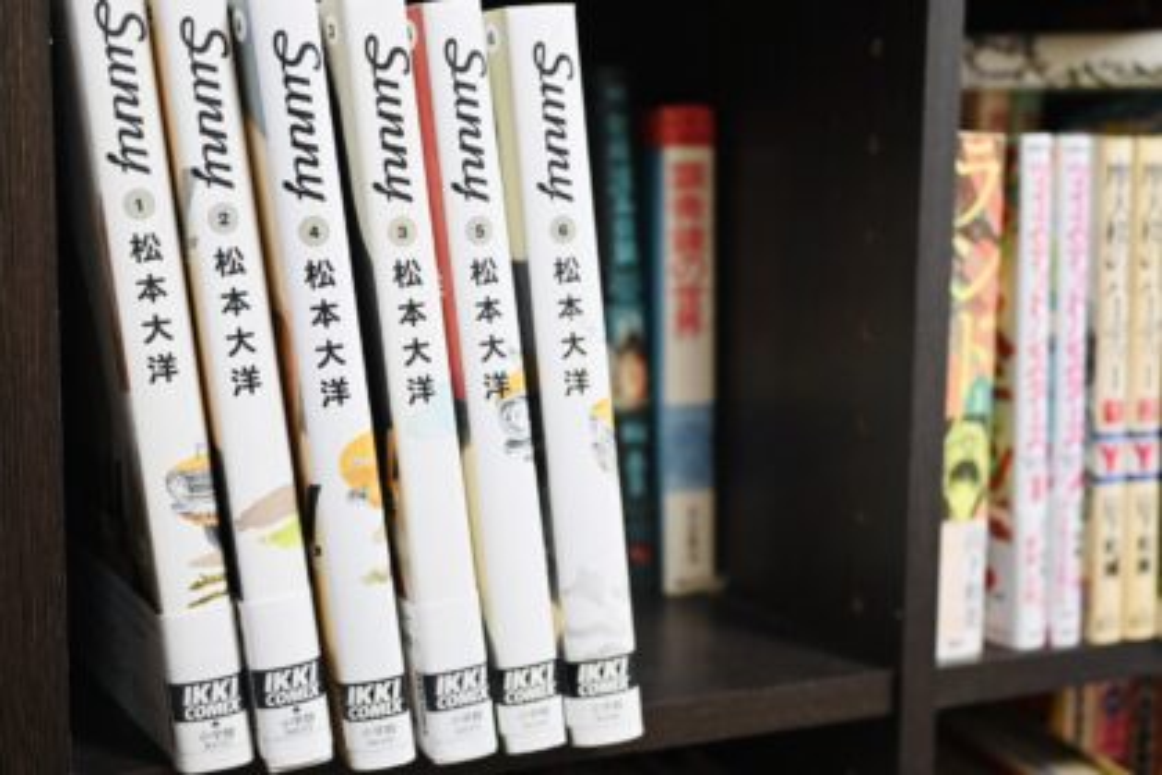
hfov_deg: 46.4
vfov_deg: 31.9
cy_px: 388
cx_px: 581
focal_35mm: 42
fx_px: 1356
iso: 2500
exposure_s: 1/125
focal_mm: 28
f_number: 2.8
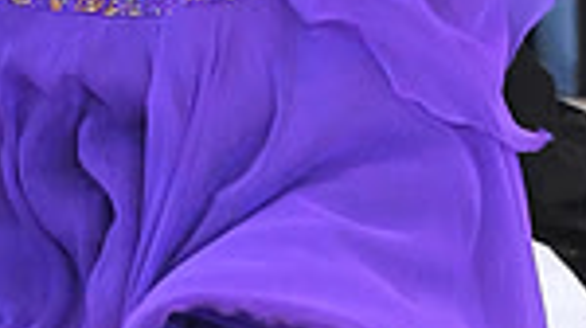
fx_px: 12588
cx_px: 53
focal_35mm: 811
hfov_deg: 2.7
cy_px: -168
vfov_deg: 1.5
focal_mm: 200
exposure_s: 1/400
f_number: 4.5
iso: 16000
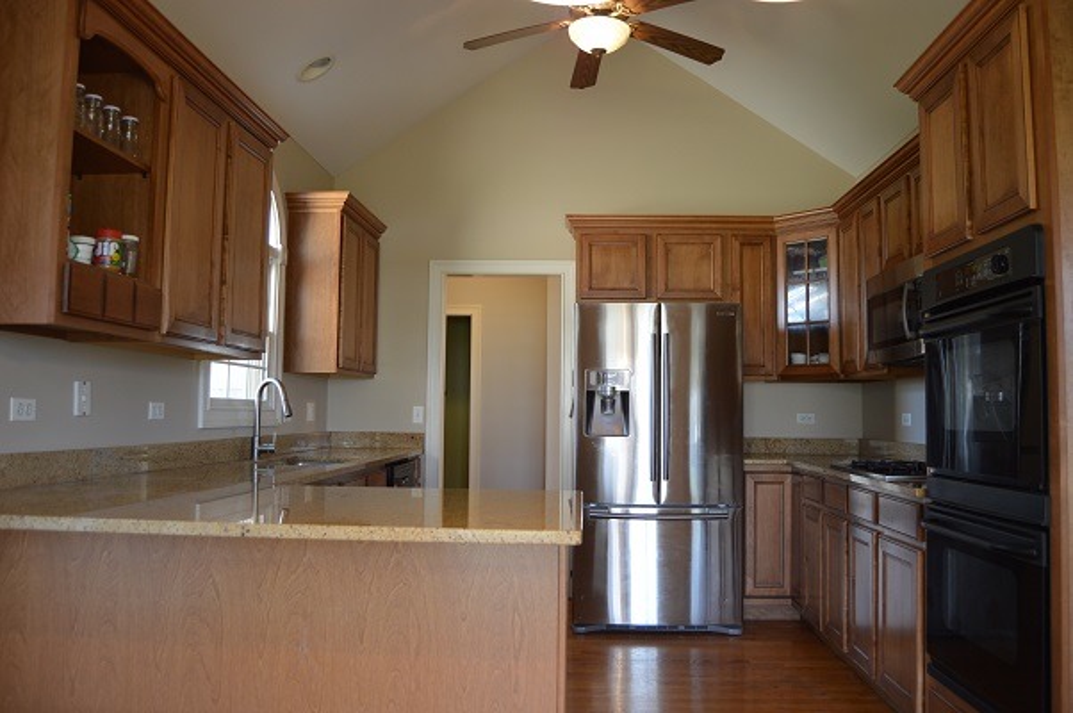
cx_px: 536
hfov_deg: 67.4
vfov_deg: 47.8
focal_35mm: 27
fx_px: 804
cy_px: 356
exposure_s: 1/60
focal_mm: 18
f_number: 4
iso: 400
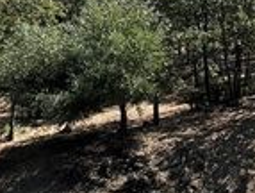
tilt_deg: +11.4
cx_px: 210
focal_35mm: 58
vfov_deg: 24.3
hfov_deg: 32.1
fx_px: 428
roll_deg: +0.6
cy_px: 5
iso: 32
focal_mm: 1.57
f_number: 1.8
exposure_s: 1/978
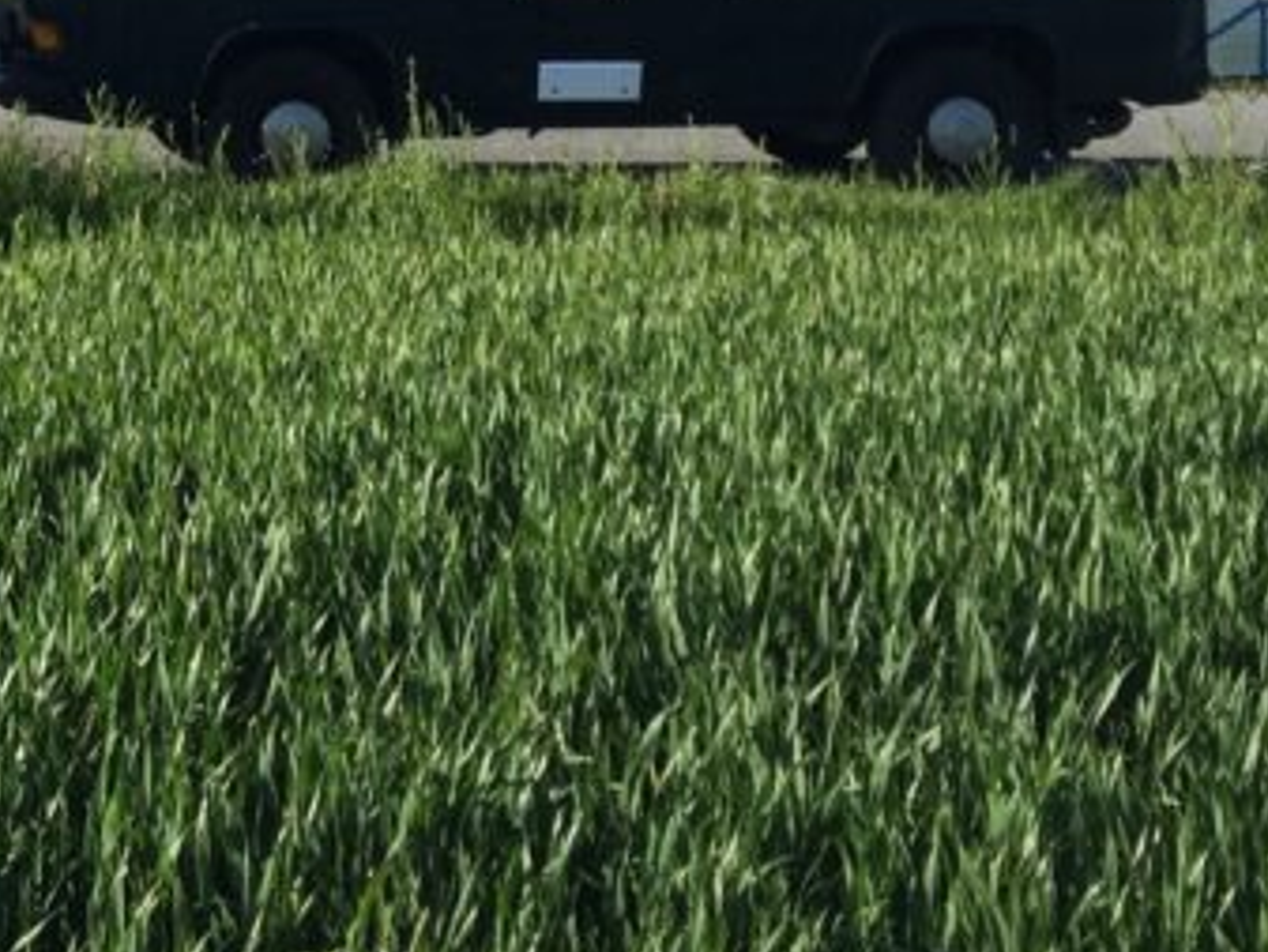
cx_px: -275
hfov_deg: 20.7
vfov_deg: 16.0
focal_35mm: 88
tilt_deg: +0.8
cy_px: -237
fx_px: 3225
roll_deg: -0.9
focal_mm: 4.15
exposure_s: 1/1364
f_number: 2.2
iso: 32
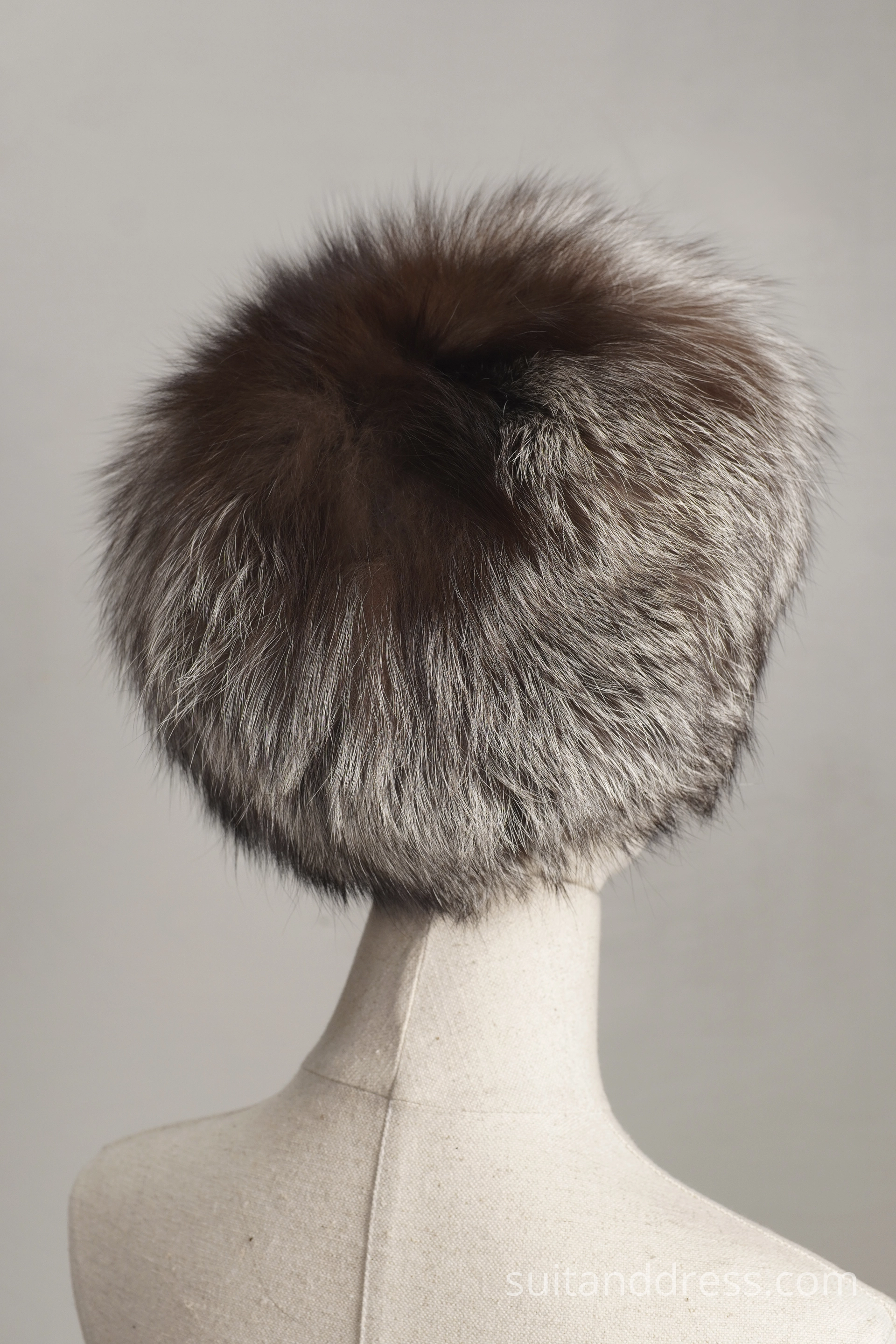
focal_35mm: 48
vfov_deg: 41.1
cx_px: 448
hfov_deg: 28.1
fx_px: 1792
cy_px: 672
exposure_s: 1/50
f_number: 5.6
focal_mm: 32
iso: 320
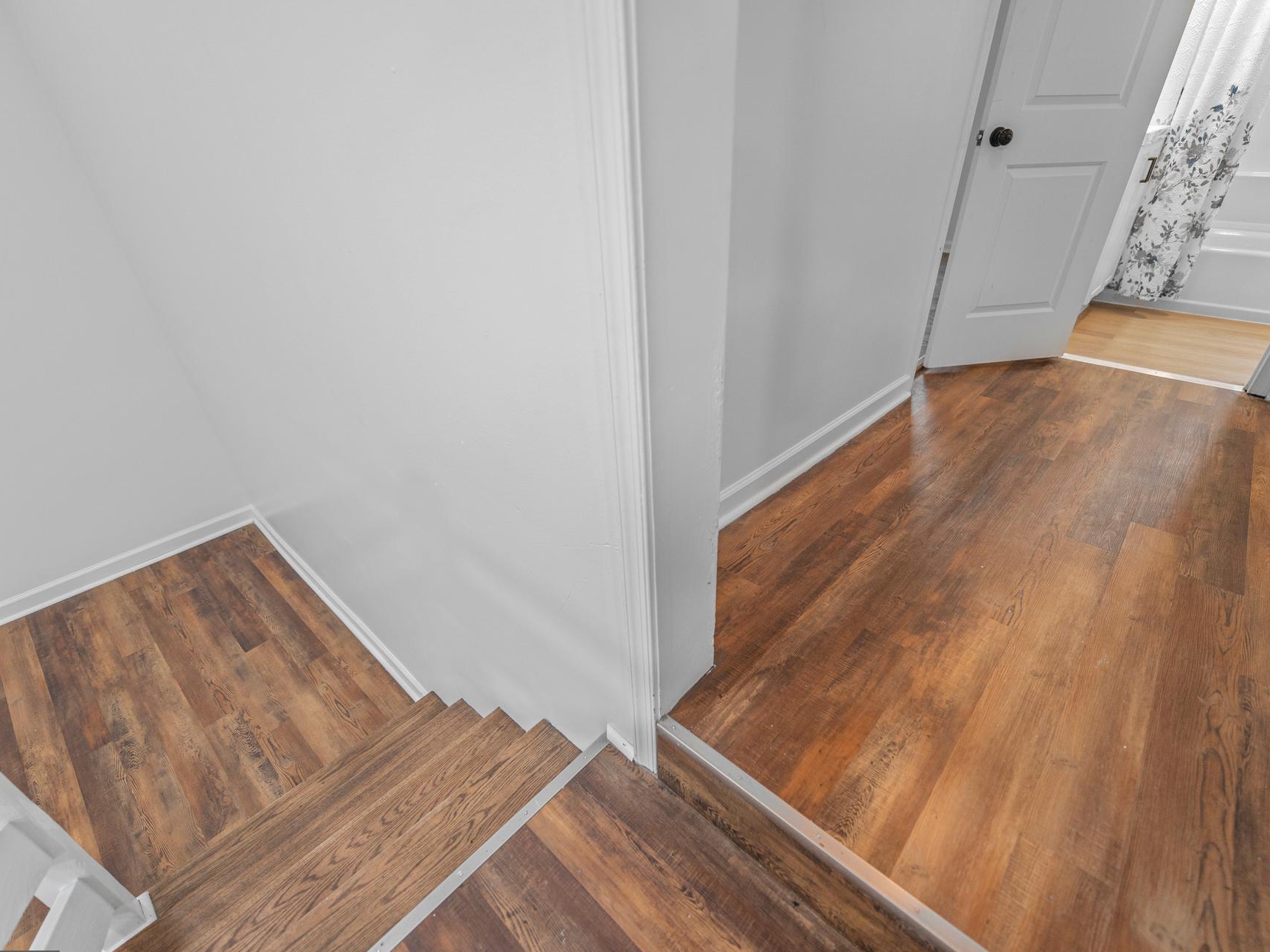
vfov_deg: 78.0
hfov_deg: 94.5
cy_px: 501
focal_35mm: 16
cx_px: 652
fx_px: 587
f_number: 2.8
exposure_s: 1/160
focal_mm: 14
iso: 400
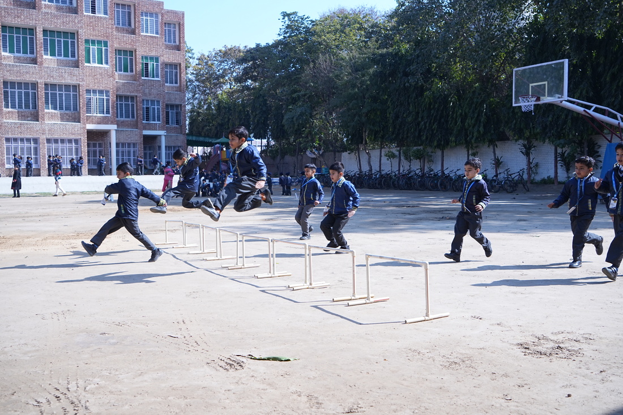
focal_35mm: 35
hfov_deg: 54.4
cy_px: 208
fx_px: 606
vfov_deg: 37.8
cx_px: 312
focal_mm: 35
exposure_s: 1/500
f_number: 6.3
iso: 250
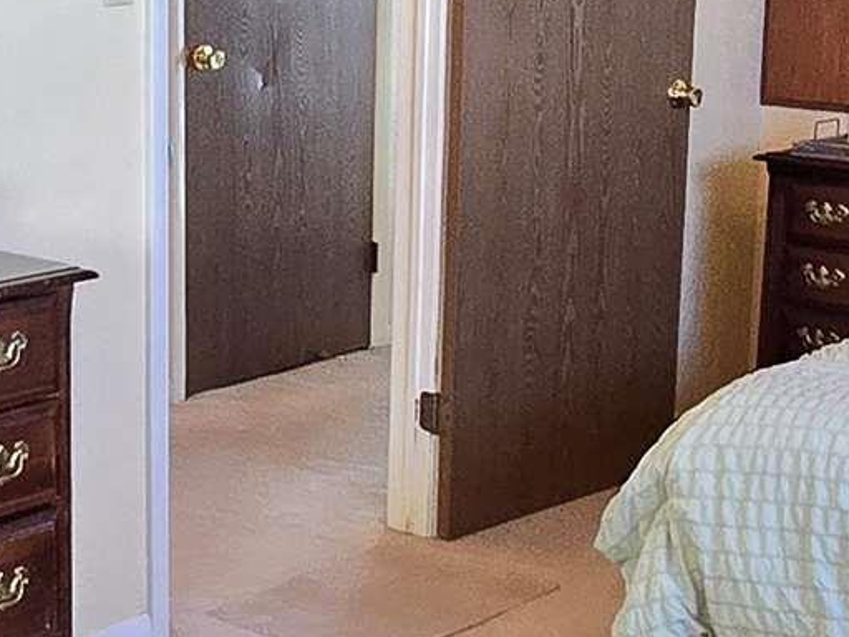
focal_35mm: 78
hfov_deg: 25.0
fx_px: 1913
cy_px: 295
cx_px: 322
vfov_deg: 18.9
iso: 200
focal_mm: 2.2
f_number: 2.2
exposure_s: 1/60
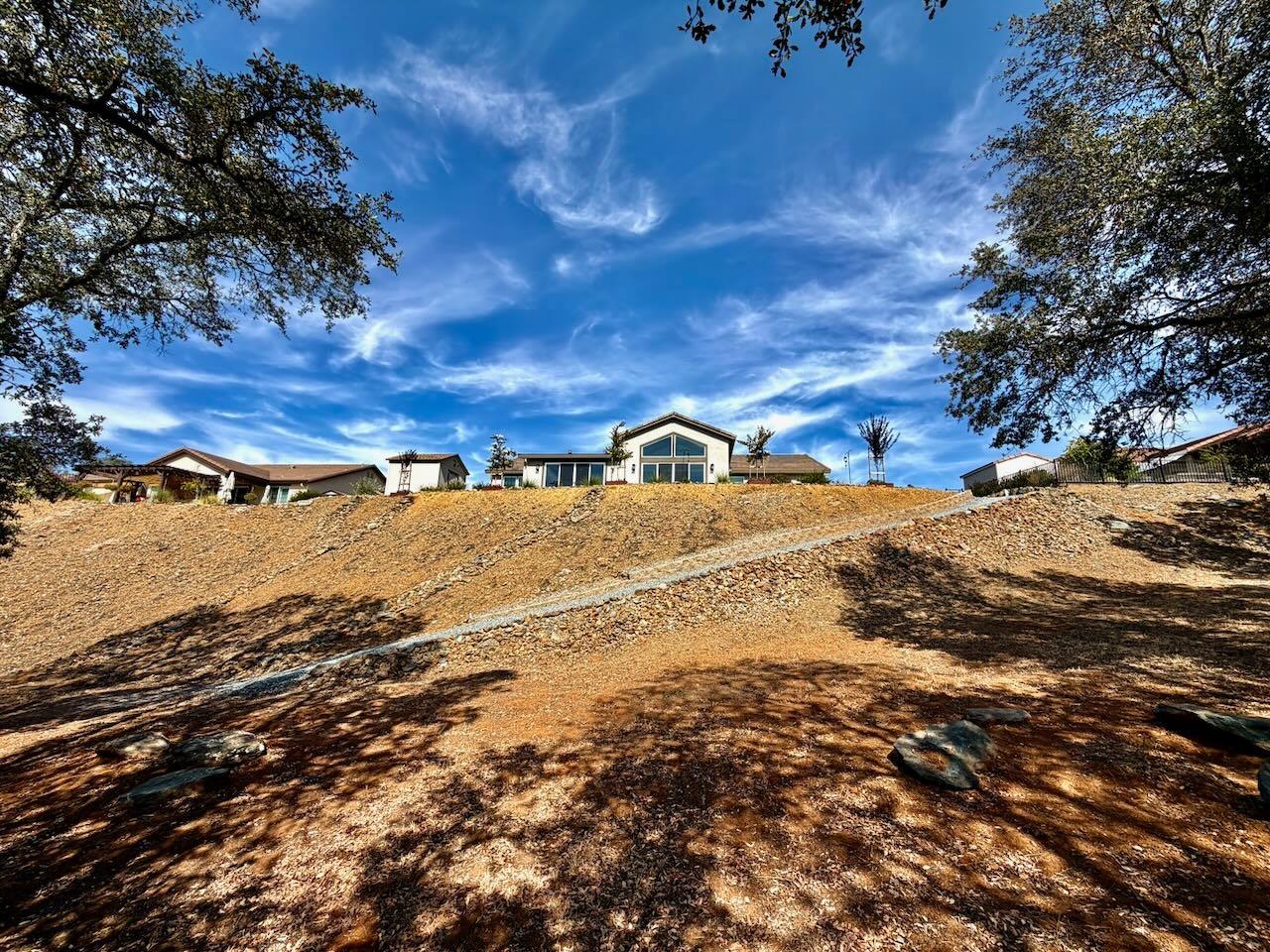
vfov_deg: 85.7
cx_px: 635
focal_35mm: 14
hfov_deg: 102.1
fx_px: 514
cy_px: 476
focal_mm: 2.22
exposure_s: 1/820
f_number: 2.2
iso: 20
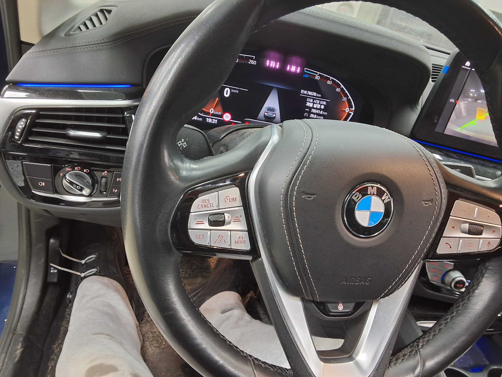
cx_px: 251
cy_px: 188
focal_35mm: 28
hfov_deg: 63.4
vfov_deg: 49.7
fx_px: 406
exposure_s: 1/24
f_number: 1.9
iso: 250
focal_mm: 2.91
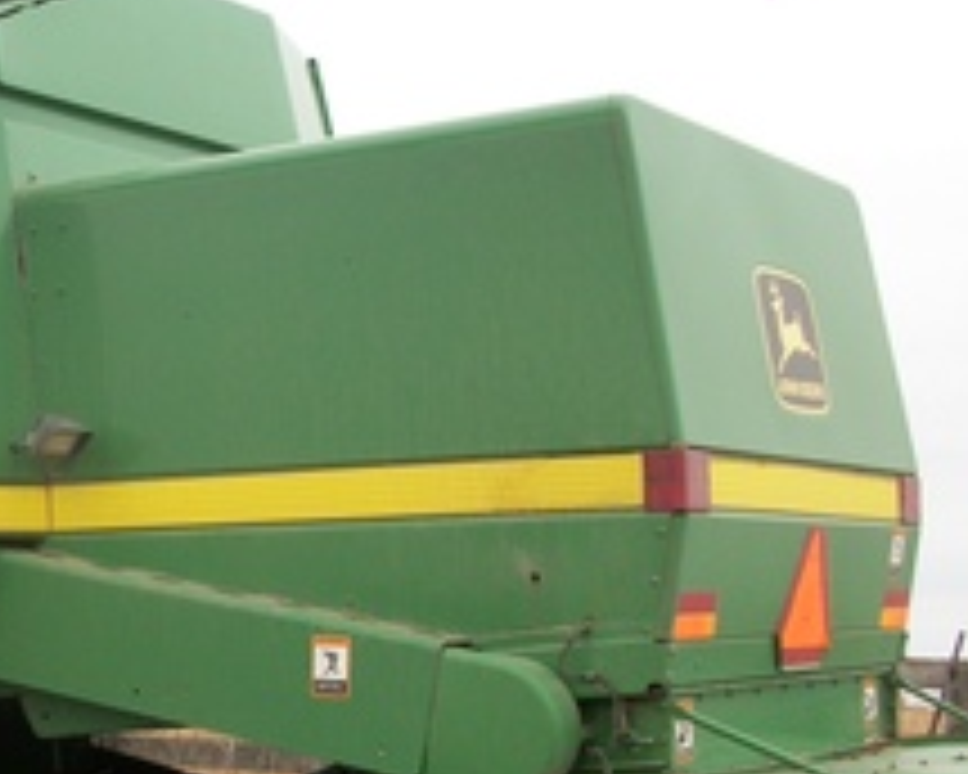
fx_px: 2263
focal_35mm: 79
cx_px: -99
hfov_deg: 22.7
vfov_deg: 19.3
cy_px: 558
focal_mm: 5.7
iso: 80
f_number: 2.9
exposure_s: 1/160
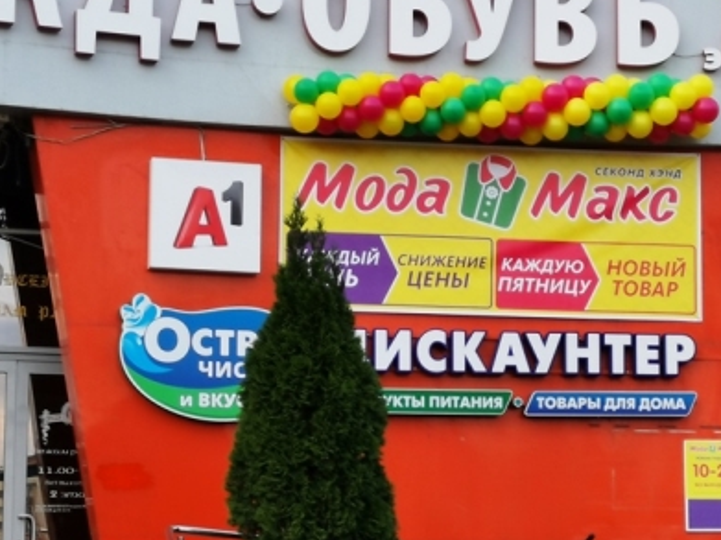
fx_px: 1978
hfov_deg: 20.6
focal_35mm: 95
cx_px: 502
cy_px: 401
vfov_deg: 15.5
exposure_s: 1/125
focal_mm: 5.58
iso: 50
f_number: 1.8
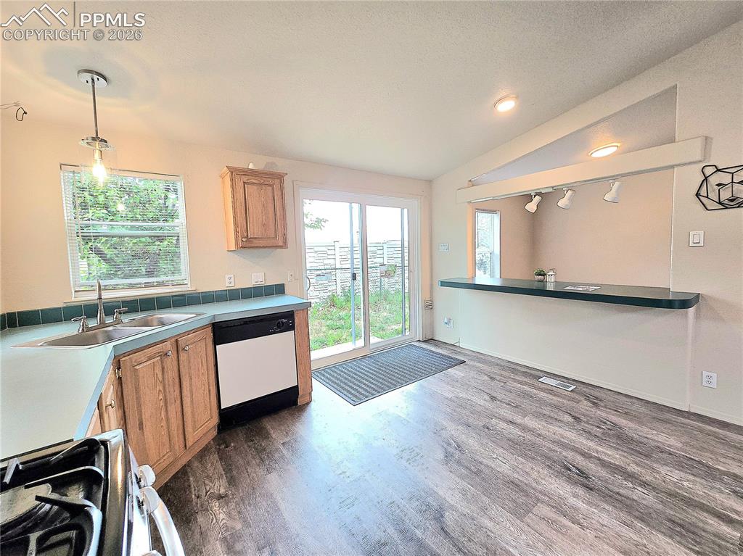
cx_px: 372
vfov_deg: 89.9
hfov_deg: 106.2
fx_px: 279
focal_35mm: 13
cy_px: 278
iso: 80
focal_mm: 2.2
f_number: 2.2
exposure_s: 1/60.2
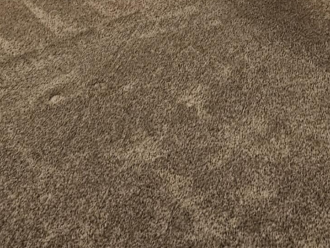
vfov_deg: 19.8
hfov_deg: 34.0
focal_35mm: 54
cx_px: 282
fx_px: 515
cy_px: -201
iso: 100
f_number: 2.2
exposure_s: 1/60
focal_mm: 2.2
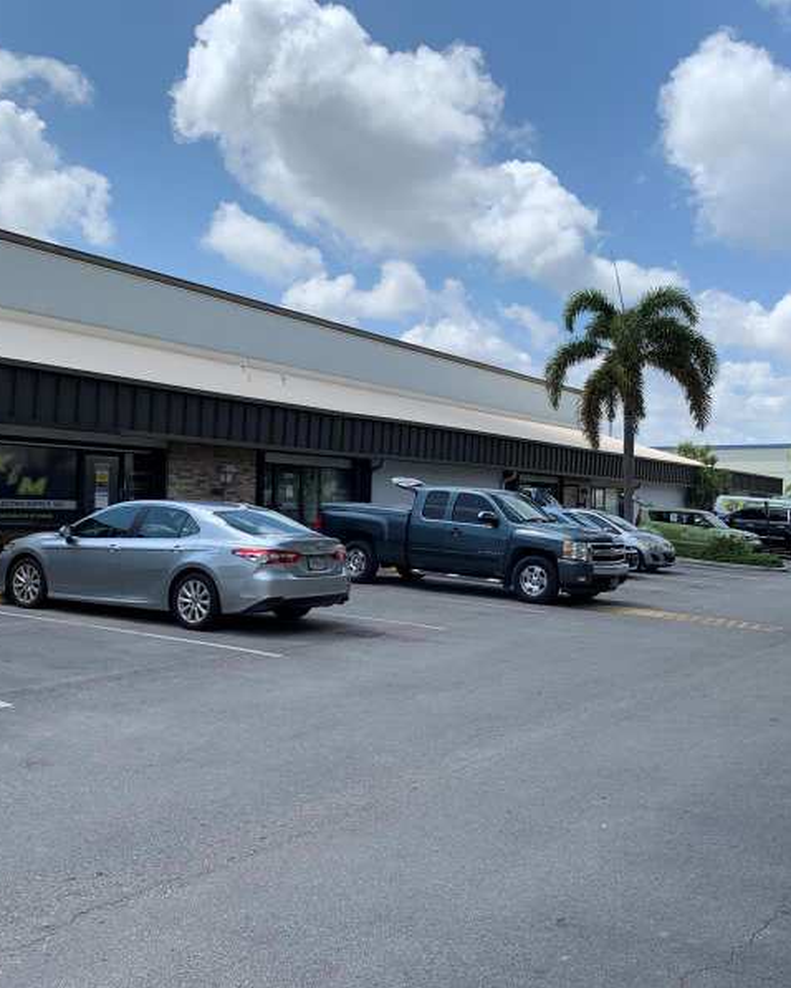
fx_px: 994
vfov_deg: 52.8
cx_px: 452
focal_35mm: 34
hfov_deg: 43.3
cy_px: 495
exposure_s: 1/2833
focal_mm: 4.25
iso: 25
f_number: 1.8
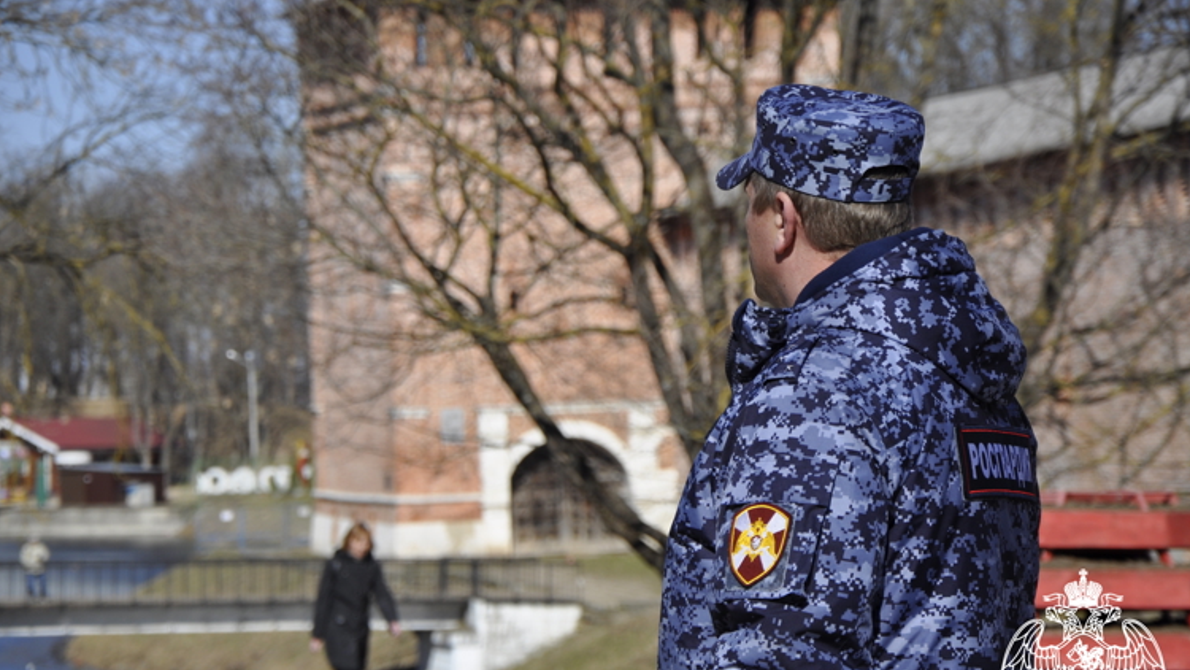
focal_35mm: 166
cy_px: 367
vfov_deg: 7.3
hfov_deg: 13.0
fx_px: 5223
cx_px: 596
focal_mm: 105
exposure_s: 1/800
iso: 200
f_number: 7.1
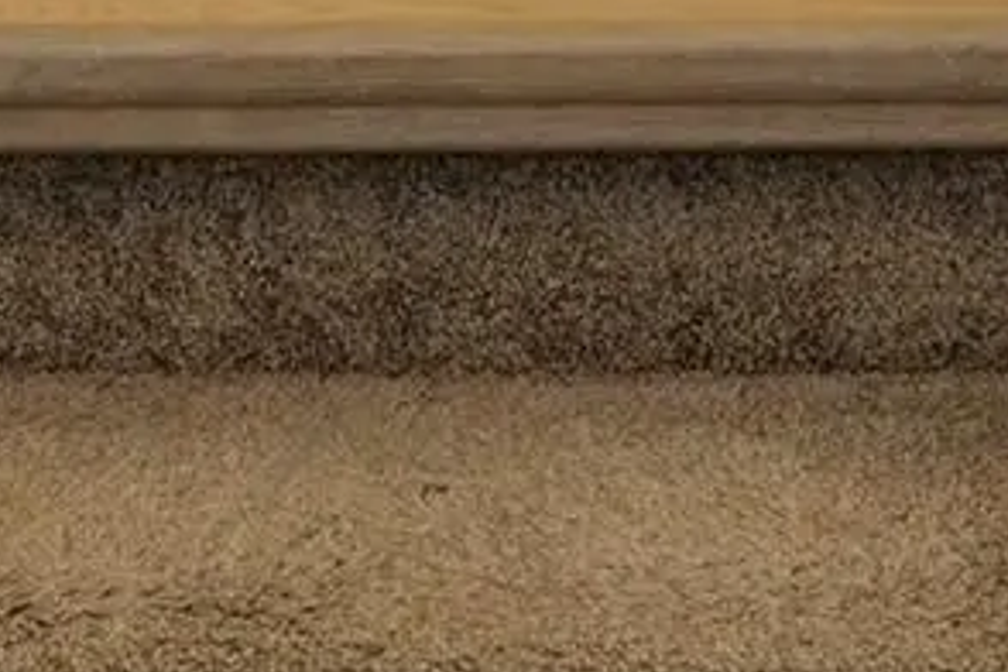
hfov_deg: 22.5
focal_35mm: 90
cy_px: -816
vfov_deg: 12.6
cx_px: 274
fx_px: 2512
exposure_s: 1/60
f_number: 4.5
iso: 500
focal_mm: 11
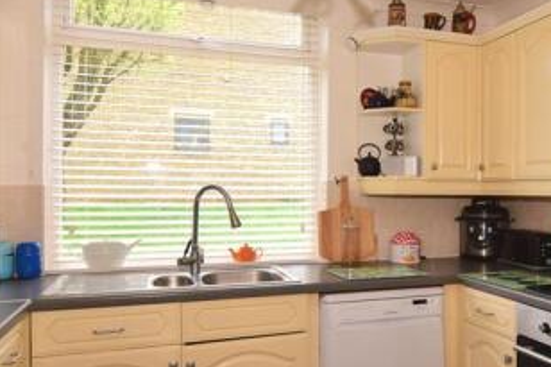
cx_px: 354
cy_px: 203
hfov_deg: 57.8
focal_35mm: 32
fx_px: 489
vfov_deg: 41.0
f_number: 5.6
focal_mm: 10
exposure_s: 1/40
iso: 400
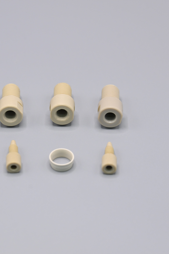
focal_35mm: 226
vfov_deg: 9.1
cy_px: 127
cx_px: 40
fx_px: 1591
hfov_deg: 6.1
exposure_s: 1/160
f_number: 6.3
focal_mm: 150
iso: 800
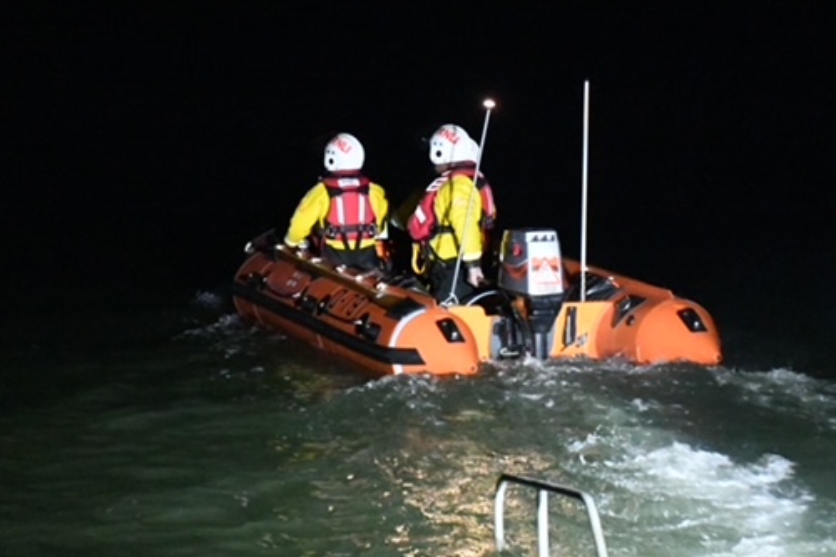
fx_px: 2762
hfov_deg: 17.2
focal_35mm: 119
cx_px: 477
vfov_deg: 11.5
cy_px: 259
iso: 25600
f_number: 5
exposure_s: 1/60
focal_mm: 62
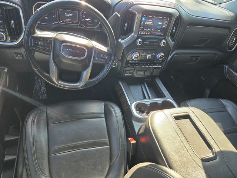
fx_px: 157
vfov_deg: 58.9
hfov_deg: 73.9
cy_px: 89
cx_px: 118
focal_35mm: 23
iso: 160
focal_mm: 5.4
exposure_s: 1/180
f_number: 1.8
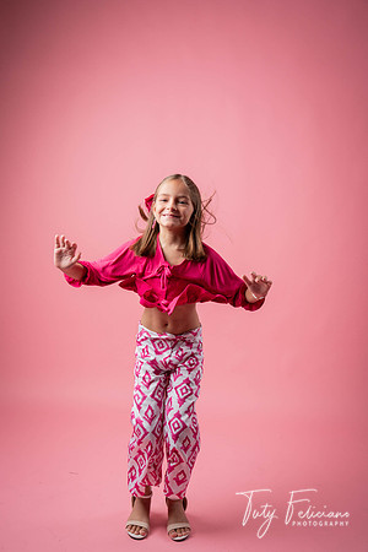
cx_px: 184
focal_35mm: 43
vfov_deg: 45.4
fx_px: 659
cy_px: 276
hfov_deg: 31.2
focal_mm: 43
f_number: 4.5
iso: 64
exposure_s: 1/160
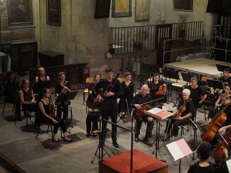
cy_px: 86
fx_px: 400
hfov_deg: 32.2
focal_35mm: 60
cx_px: 116
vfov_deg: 24.4
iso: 3200
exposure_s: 1/40
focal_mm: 30
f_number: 5.6
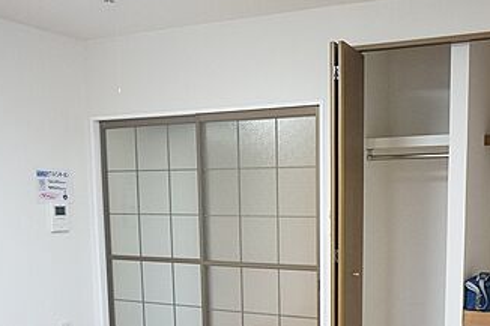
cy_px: 294
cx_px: 316
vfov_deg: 27.6
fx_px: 639
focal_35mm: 47
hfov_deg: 41.5
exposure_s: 1/60
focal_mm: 16
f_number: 4
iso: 1250
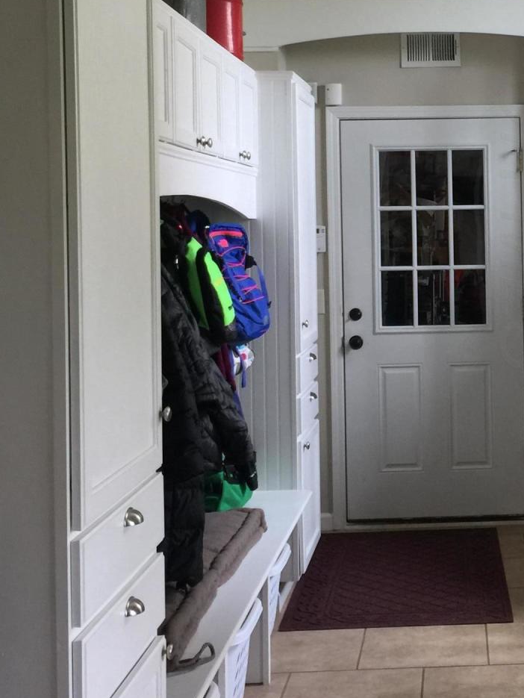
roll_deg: +0.9
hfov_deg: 22.7
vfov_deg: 30.9
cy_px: 223
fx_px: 1251
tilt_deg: +1.6
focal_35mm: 62
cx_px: 530
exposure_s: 1/30
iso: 50
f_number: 2.2
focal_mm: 4.15
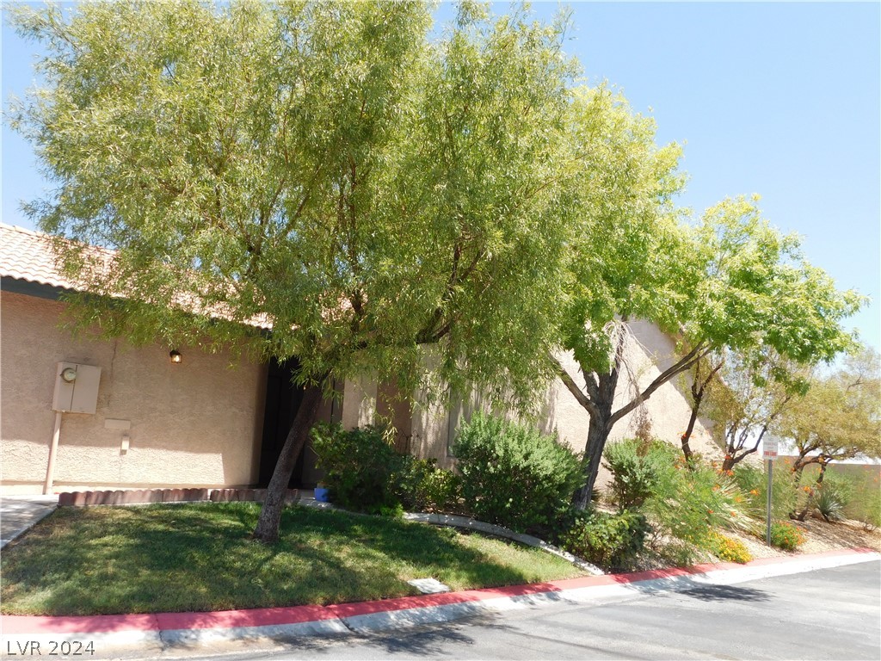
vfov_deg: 46.8
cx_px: 440
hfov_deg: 60.0
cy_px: 330
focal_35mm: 30
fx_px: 764
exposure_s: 1/640
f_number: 3.2
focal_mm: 5.3
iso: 125
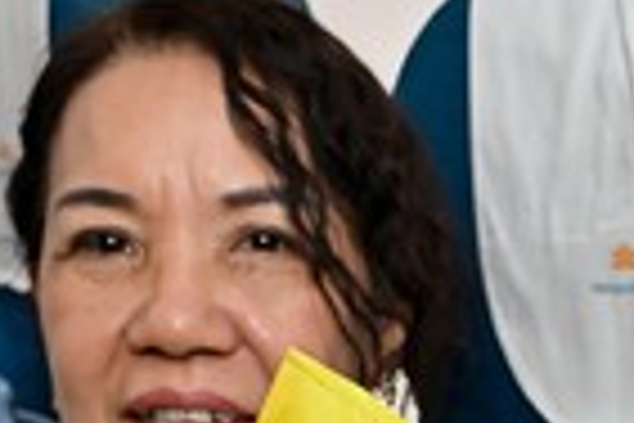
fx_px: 2536
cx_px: 886
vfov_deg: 8.9
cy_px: 914
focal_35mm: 144
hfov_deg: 13.6
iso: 1600
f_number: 6.3
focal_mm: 26
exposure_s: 1/200
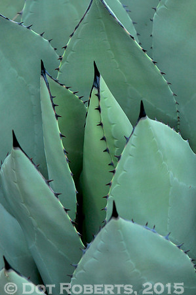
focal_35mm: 158
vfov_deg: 13.1
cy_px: 148
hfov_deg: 8.7
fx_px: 1289
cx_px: 98
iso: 1000
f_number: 9
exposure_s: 1/320
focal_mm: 105
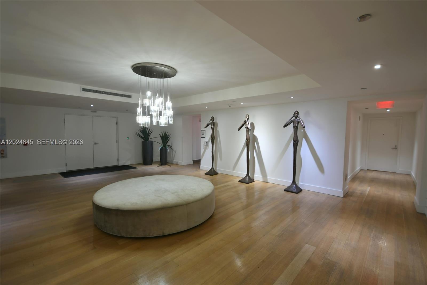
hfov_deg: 95.0
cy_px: 142
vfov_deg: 72.0
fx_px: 196
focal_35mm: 16
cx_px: 214
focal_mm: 11
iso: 400
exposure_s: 1/15
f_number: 4.2
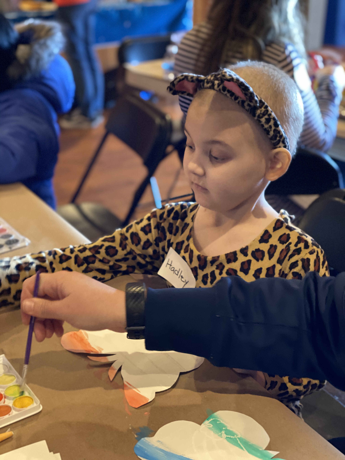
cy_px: 230
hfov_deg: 28.0
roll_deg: +0.9
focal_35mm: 52
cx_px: 172
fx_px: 691
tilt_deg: -24.1
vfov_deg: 36.8
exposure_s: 1/15
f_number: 2
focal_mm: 6
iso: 500
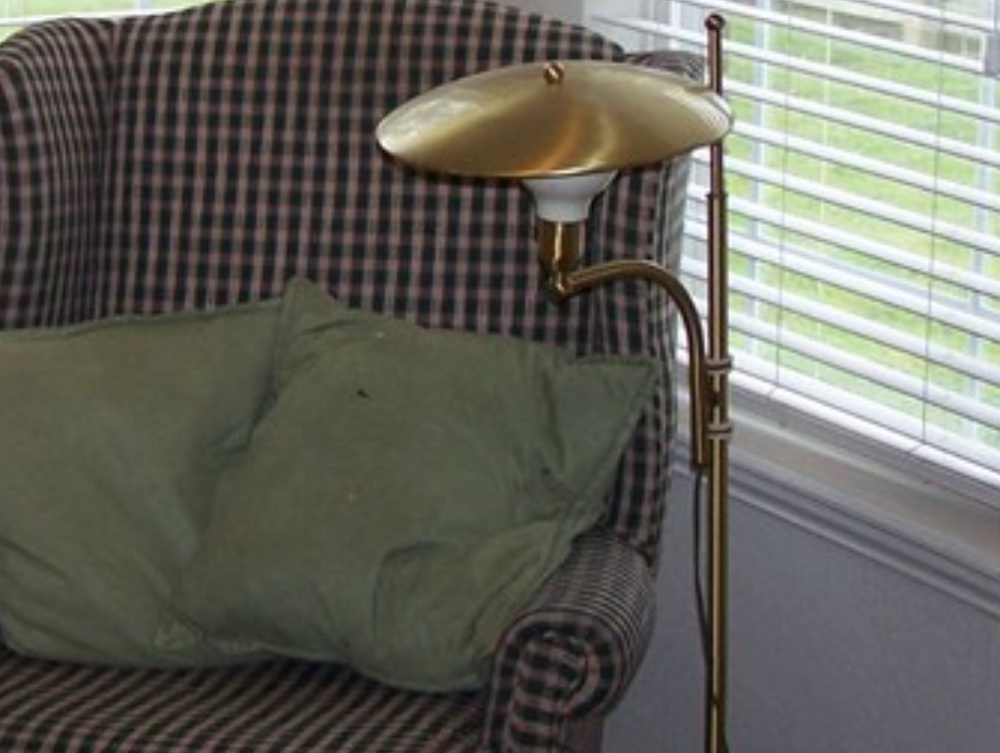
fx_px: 3355
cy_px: 60
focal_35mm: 116
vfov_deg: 12.7
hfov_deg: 16.8
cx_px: 230
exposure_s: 1/60
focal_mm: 6.3
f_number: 2.8
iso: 80
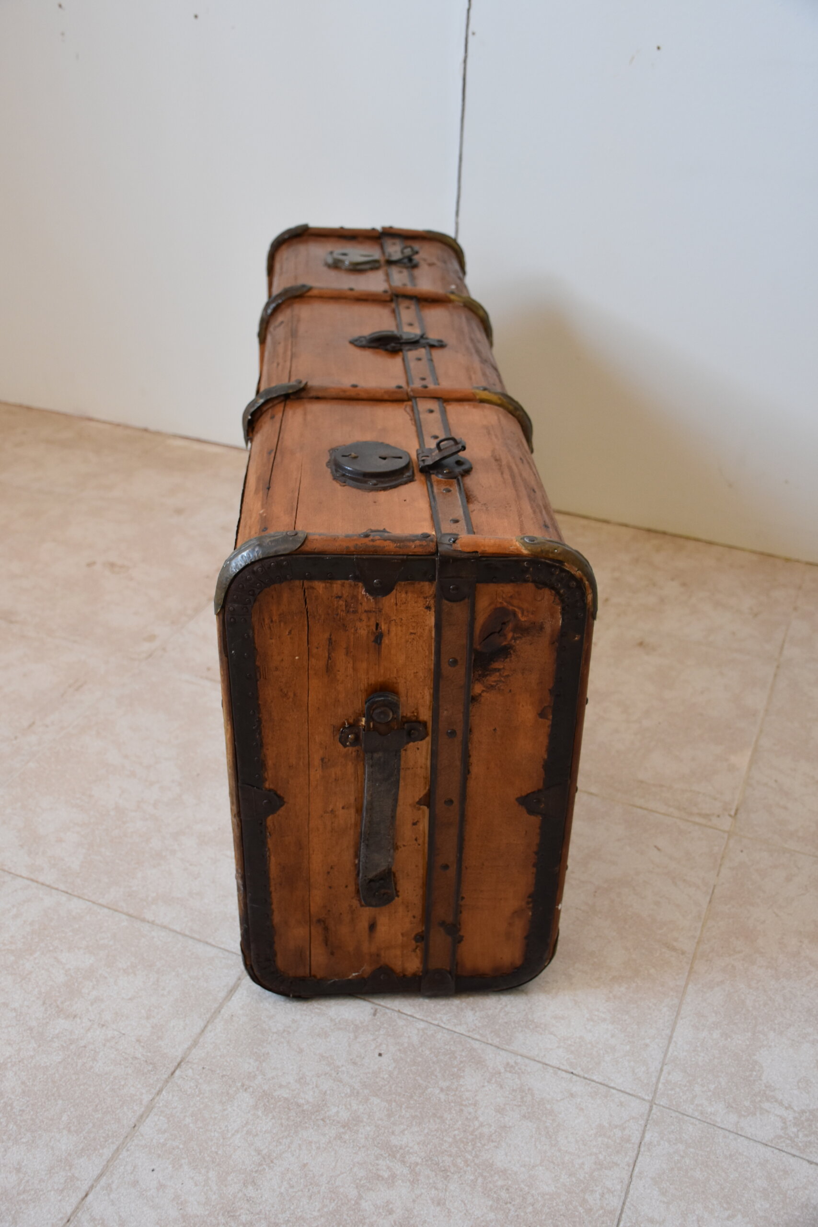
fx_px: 1227
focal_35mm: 36
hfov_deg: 36.9
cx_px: 409
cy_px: 614
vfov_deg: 53.1
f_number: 4
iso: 800
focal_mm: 24
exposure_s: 1/60
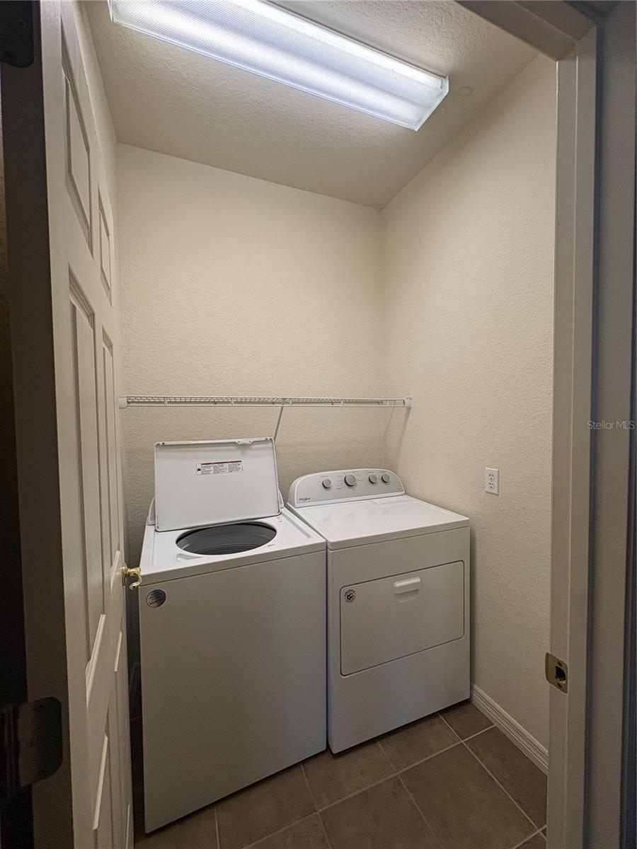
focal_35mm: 14
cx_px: 318
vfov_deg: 102.1
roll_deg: -0.1
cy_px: 424
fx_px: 344
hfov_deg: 85.7
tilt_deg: -1.6
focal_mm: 2.22
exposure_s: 1/120
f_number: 2.2
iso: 160
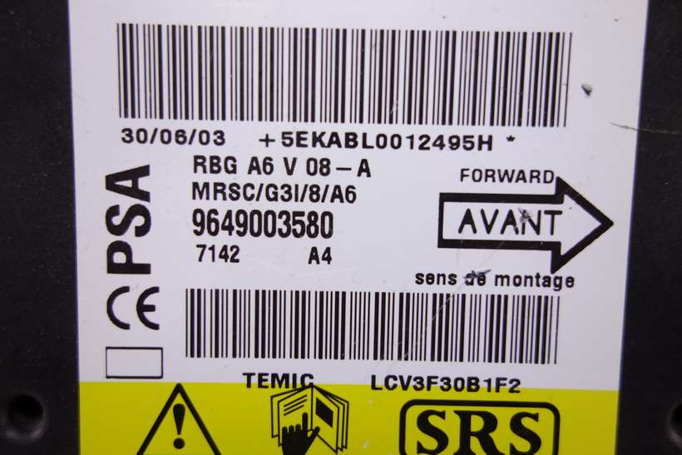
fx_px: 531
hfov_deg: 65.5
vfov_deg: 46.4
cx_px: 341
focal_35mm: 28
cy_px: 228
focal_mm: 10.4
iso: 125
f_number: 2.5
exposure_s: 1/100
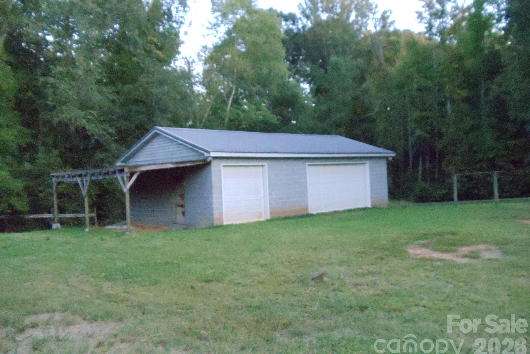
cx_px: 264
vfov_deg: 29.2
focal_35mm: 46
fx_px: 677
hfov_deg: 42.7
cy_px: 166
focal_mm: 6
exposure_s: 1/125
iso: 1600
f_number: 3.5
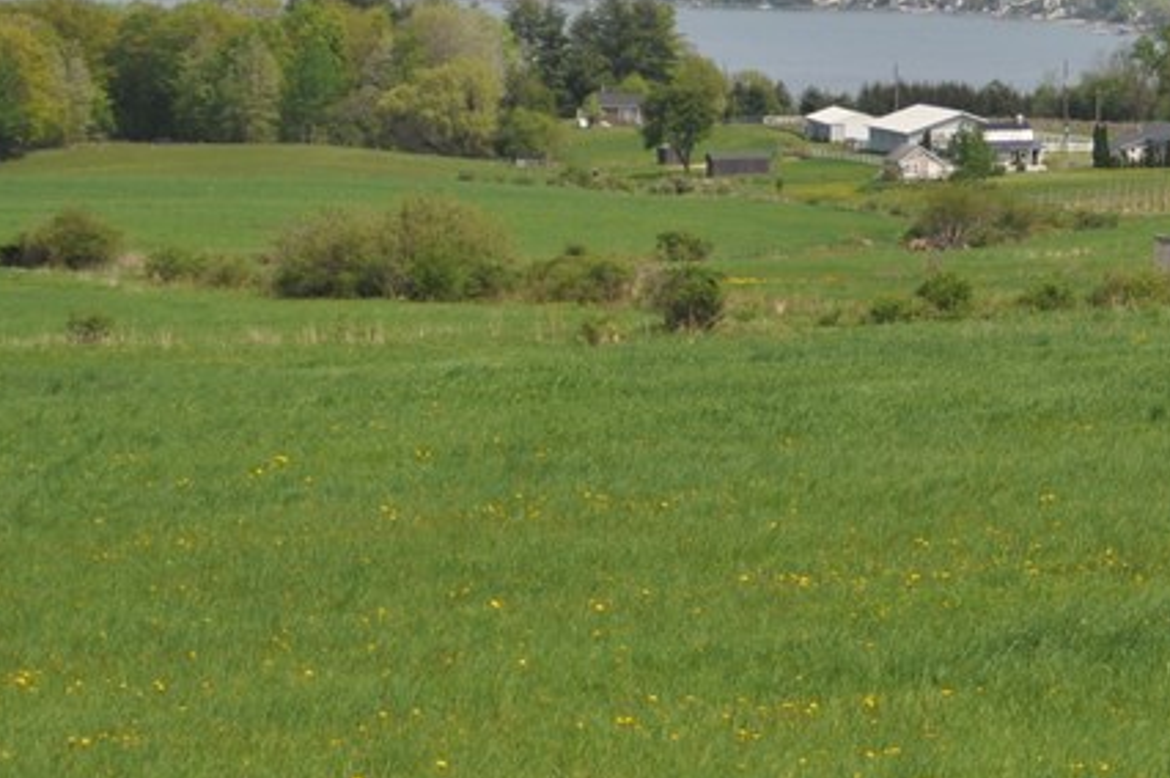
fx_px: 6460
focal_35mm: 199
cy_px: -71
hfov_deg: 10.3
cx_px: 1074
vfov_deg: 6.9
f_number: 4.5
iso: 280
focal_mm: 52
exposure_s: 1/2000
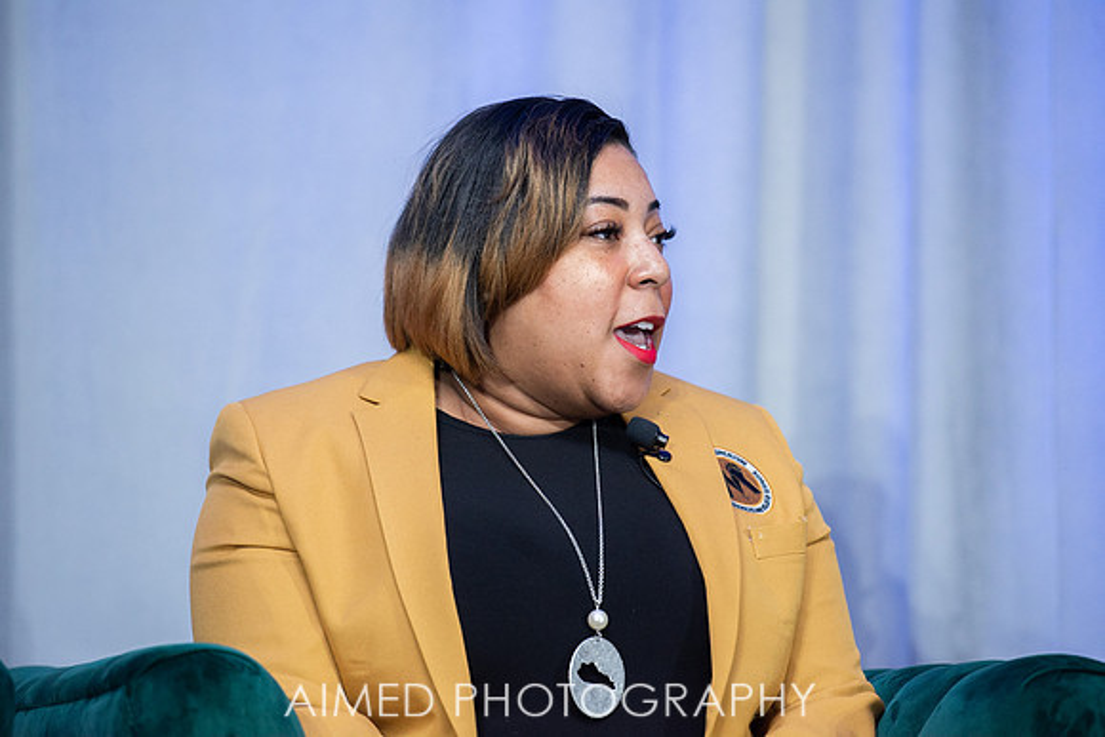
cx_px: 552
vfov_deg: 6.9
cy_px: 368
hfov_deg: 10.3
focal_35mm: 200
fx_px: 6140
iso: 1250
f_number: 4
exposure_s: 1/200
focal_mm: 200
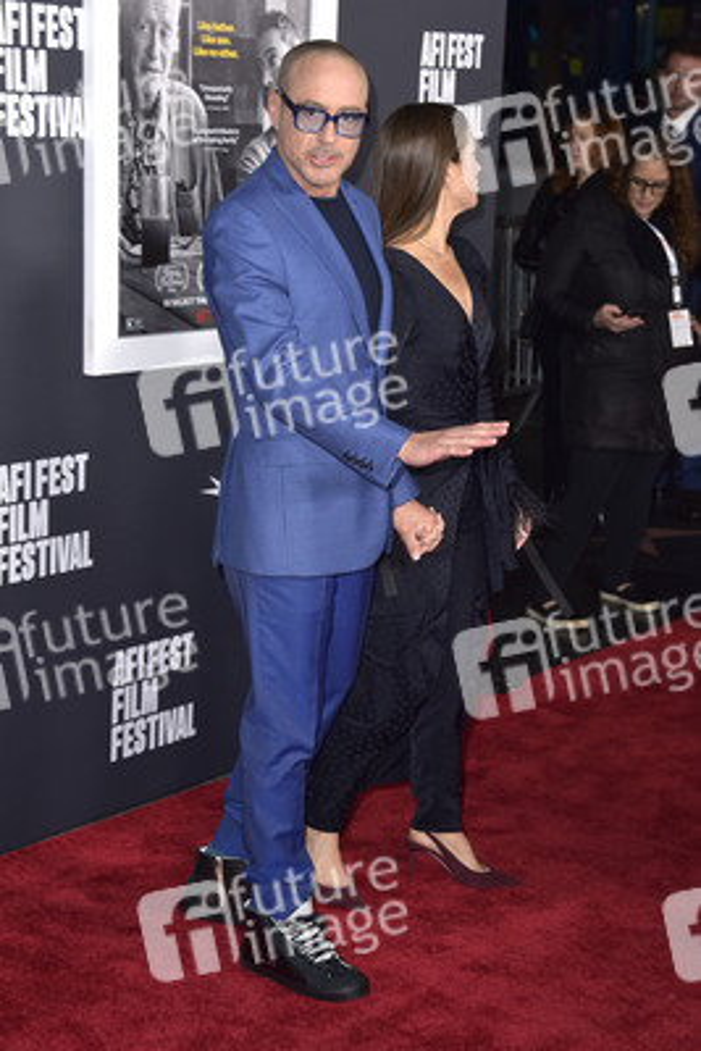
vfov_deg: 28.8
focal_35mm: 70
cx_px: 350
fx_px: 2043
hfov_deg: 19.5
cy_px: 526
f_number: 6.3
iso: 1250
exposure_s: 1/200
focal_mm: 70
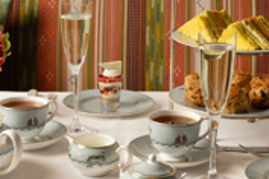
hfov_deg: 17.2
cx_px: 120
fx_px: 889
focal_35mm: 119
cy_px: 10
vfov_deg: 11.4
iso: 200
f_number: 8
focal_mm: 44
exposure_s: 1/160
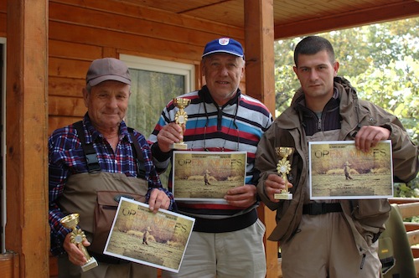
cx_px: 210
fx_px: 610
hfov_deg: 37.9
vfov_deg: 25.7
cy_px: 139
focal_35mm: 52
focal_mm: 35
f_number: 3.5
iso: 400
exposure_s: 1/100
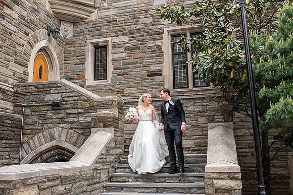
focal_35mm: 35
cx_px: 146
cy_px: 98
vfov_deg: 37.9
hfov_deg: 54.4
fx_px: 285
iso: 640
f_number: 3.2
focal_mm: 35
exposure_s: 1/1600
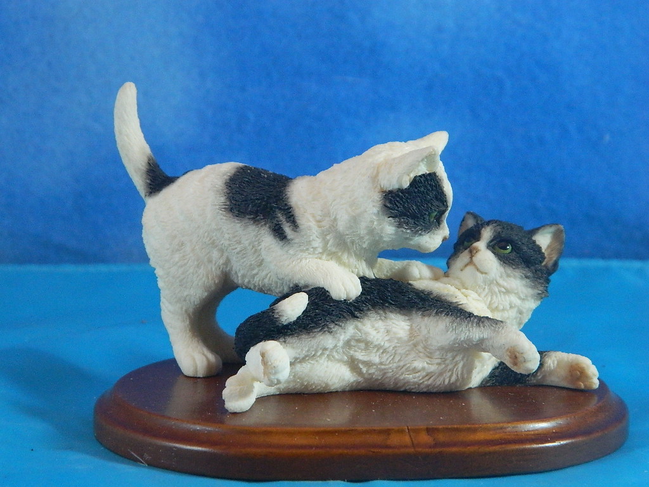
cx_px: 324
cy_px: 244
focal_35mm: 84
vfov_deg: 17.6
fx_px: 1575
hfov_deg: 23.3
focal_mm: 15.1
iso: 400
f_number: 4.2
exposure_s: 1/30
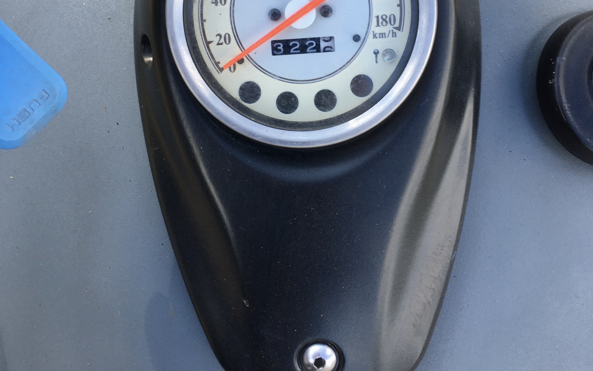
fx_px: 679
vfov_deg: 29.7
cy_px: 64
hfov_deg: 47.2
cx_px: 294
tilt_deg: -68.0
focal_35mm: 42
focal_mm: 4.15
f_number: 2.2
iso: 25
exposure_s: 1/142
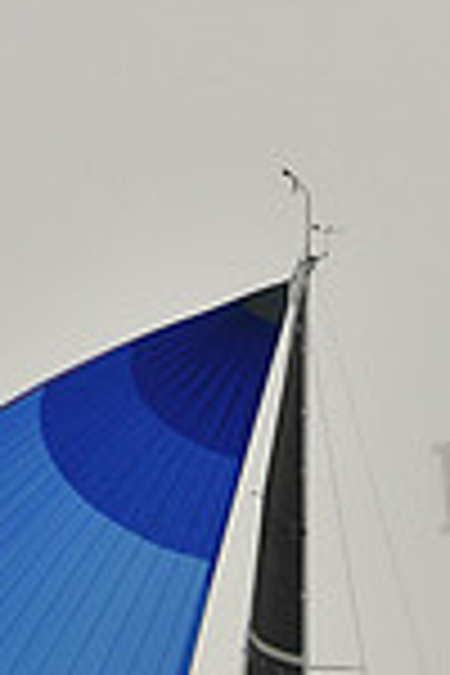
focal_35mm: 270
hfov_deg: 5.1
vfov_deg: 7.4
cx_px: 200
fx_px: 5062
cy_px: 1130
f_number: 11
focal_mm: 70
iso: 320
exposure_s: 1/800
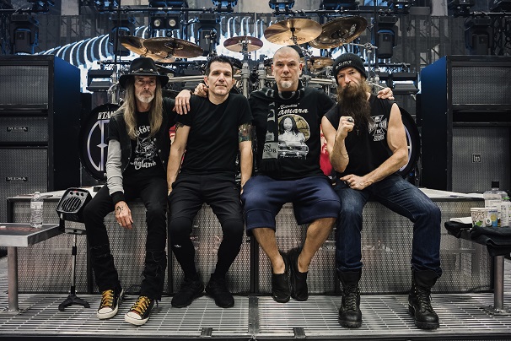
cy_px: 170
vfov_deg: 46.4
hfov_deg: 65.5
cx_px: 256
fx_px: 397
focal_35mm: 28
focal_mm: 28
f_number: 4
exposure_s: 1/100
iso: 5000
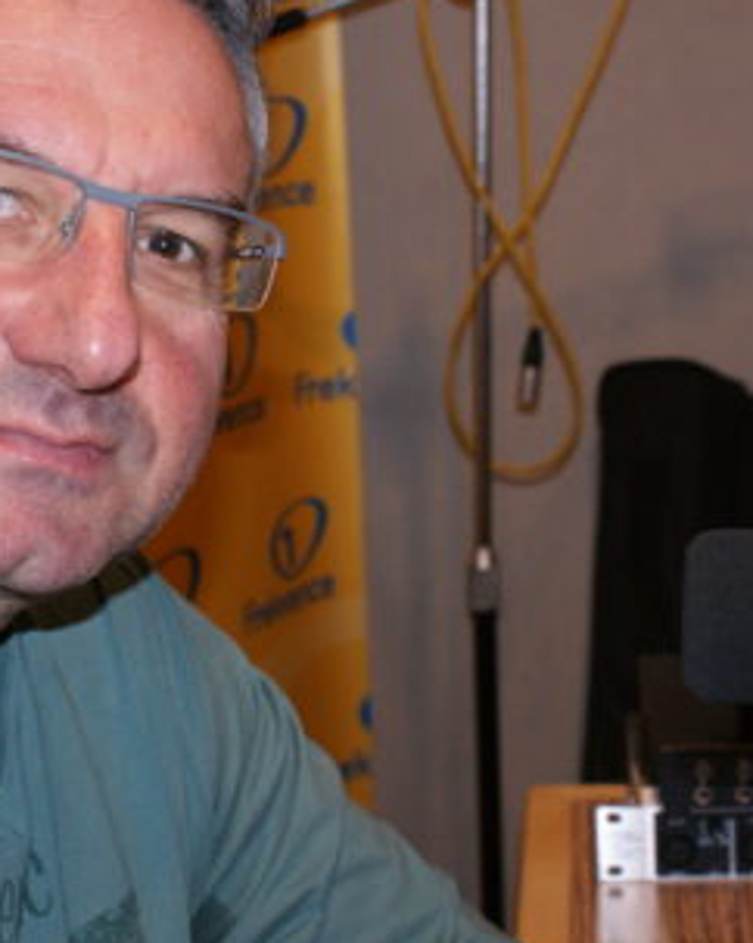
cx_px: 240
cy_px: 395
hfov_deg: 18.0
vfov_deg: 22.5
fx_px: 2370
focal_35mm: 85
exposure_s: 1/60
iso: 400
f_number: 5.6
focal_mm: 30
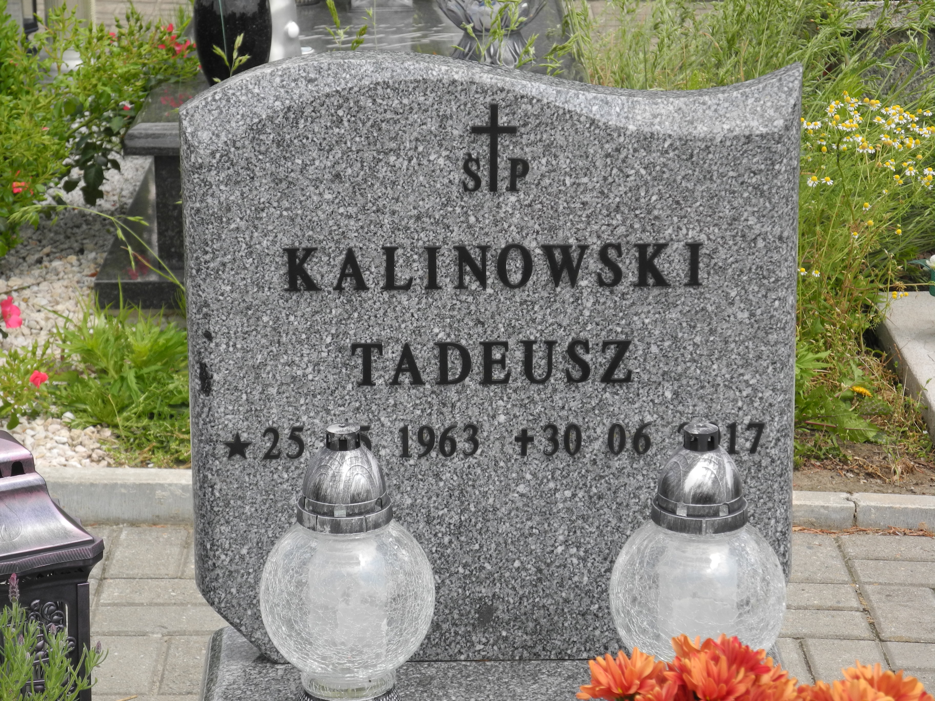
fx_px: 3214
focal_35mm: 119
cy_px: 350
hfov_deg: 16.6
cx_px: 468
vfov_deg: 12.5
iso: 100
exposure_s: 1/400
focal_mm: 25.4
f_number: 4.5
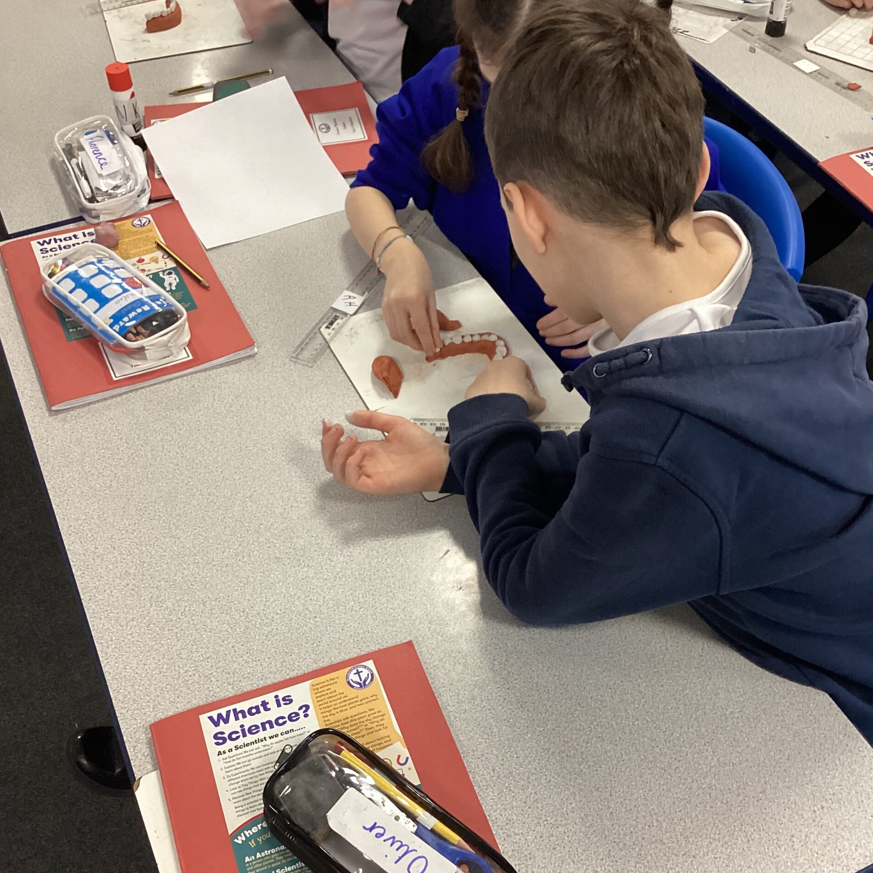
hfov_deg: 44.9
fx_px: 1056
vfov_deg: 44.9
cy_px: 482
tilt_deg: -48.7
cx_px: 441
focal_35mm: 37
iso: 160
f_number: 2.4
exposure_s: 1/50
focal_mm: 3.3
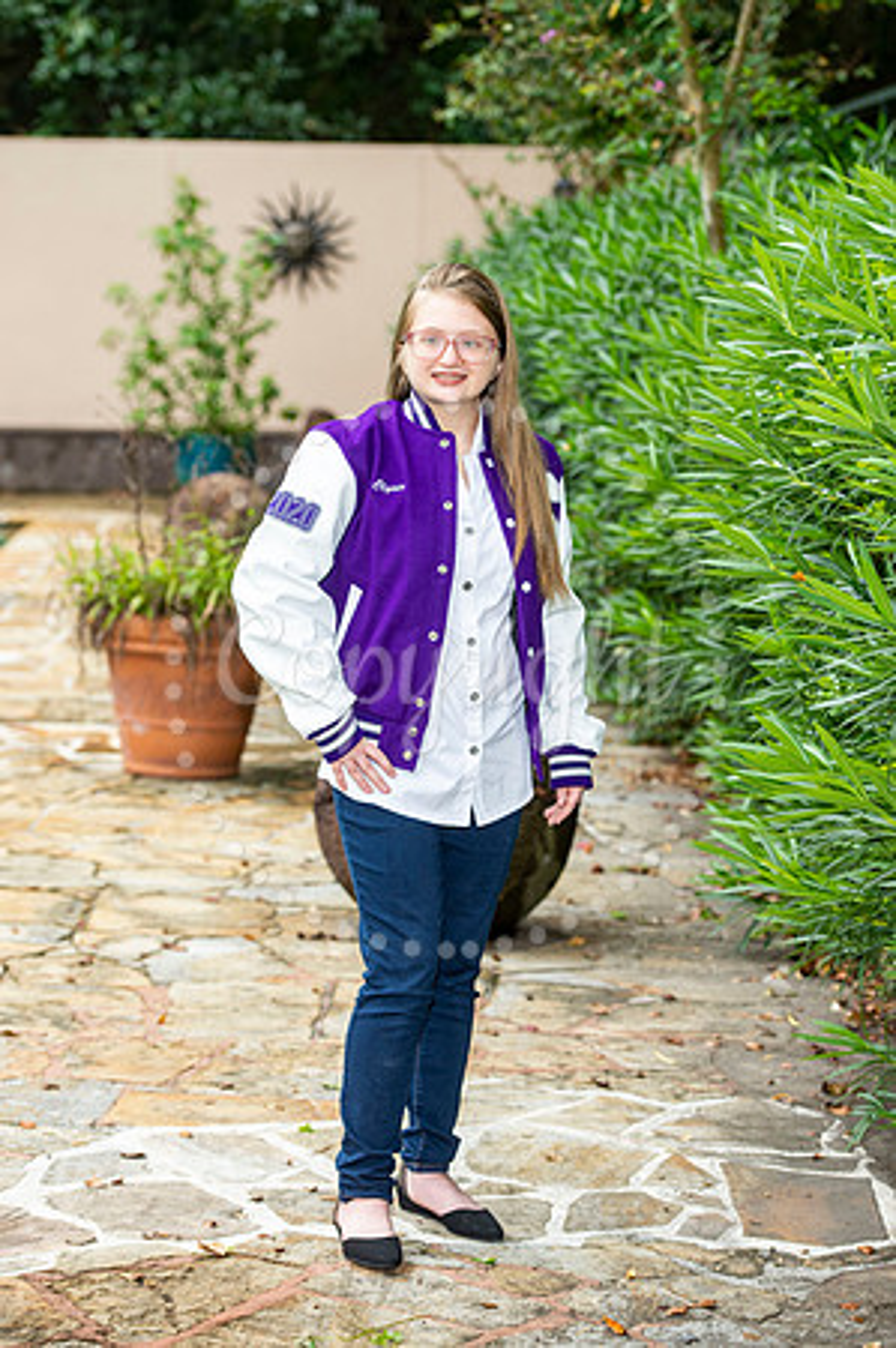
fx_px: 3742
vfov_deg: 20.4
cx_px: 448
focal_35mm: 100
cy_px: 674
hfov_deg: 13.7
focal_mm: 100
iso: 320
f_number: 6.3
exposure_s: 1/125
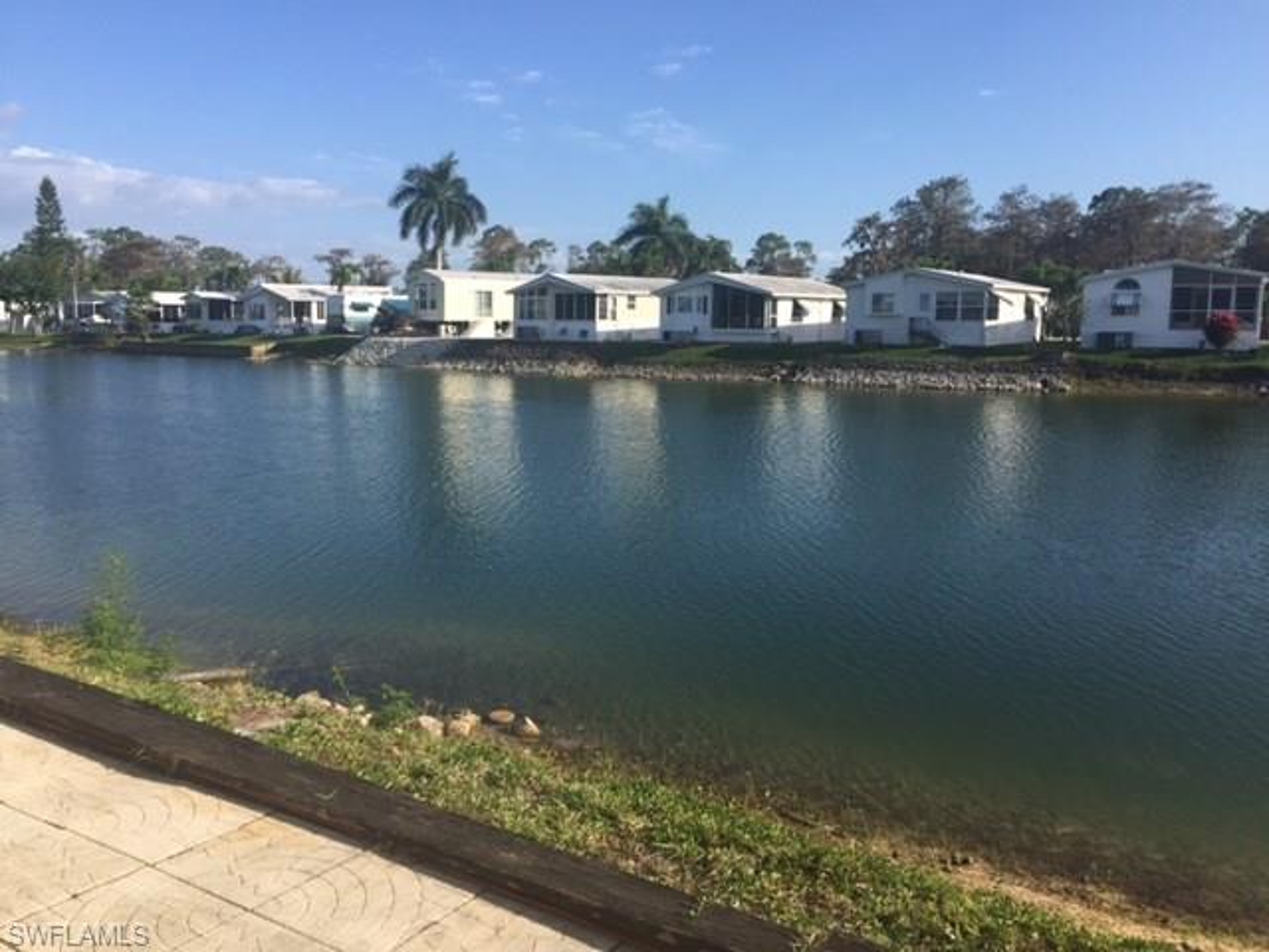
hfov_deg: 61.7
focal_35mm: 29
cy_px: 476
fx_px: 1063
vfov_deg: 48.2
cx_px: 634
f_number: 2.2
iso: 32
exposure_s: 1/1980
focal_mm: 4.15
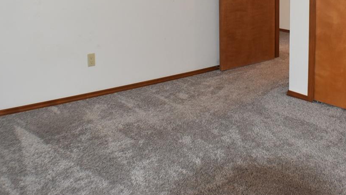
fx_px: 624
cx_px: 254
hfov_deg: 30.5
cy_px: -22
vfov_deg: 17.1
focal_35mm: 68
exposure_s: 1/80
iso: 800
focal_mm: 22
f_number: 4.5
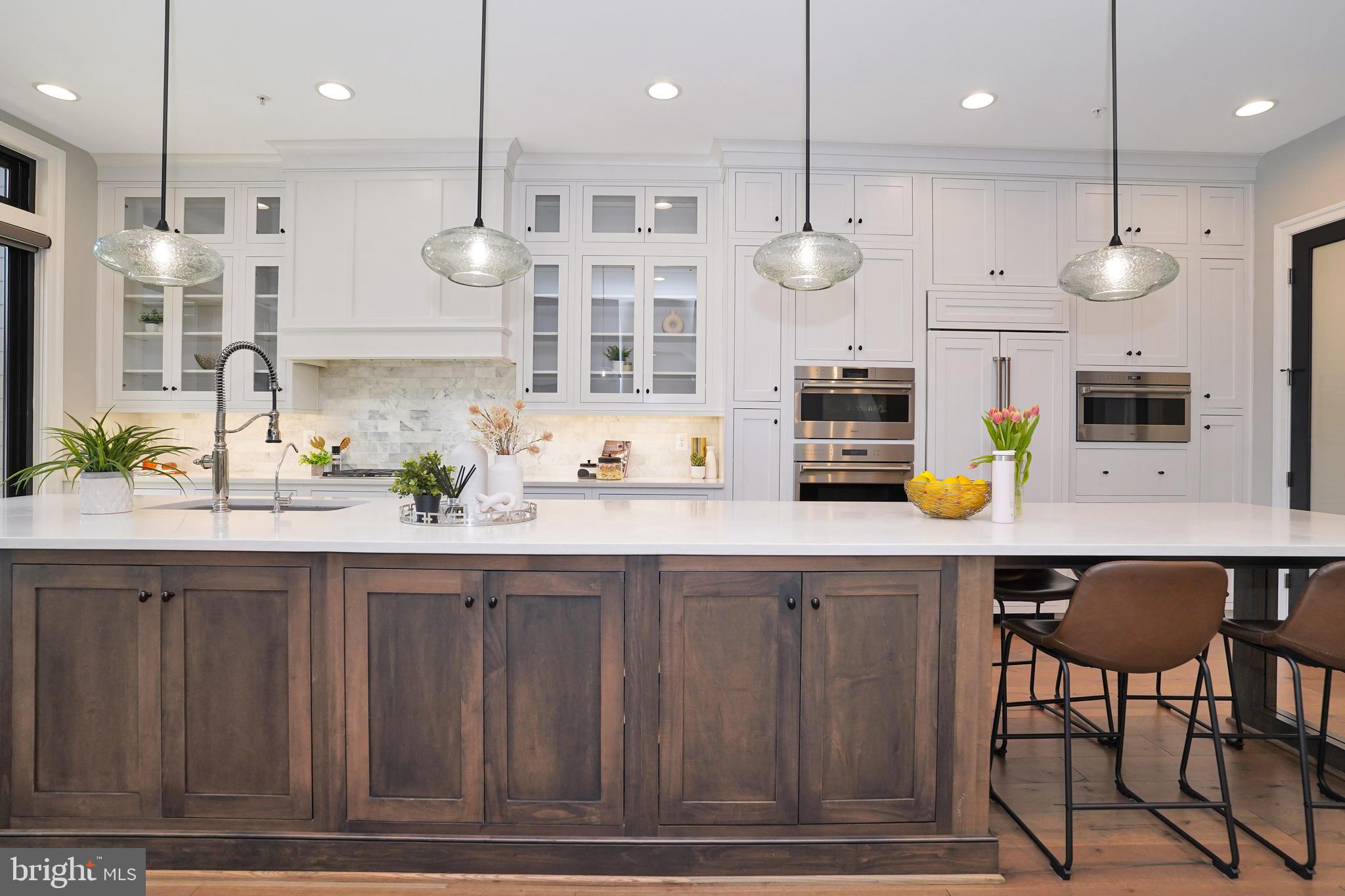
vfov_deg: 67.4
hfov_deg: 90.0
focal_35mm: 18
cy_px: 448
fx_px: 672
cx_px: 672
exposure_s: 1/160
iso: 640
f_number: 4
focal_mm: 18
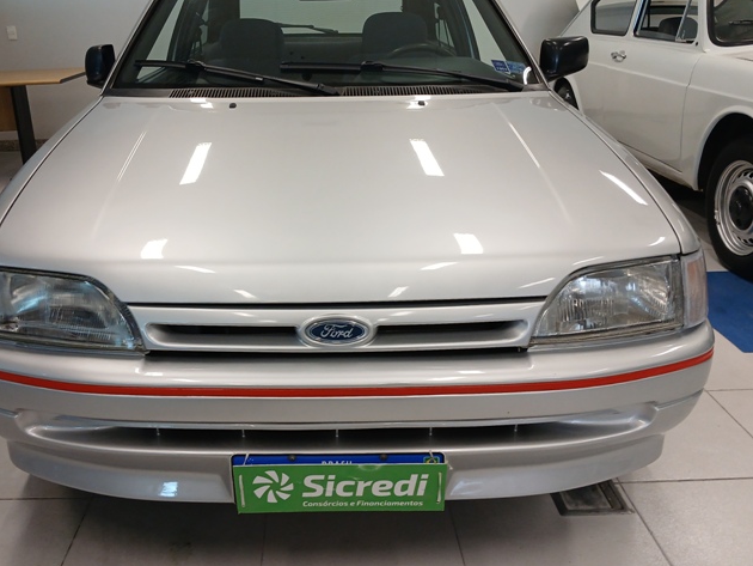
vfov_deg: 42.9
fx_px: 718
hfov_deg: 55.1
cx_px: 320
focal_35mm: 33
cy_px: 251
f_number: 1.8
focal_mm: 3.98
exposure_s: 1/60
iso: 160
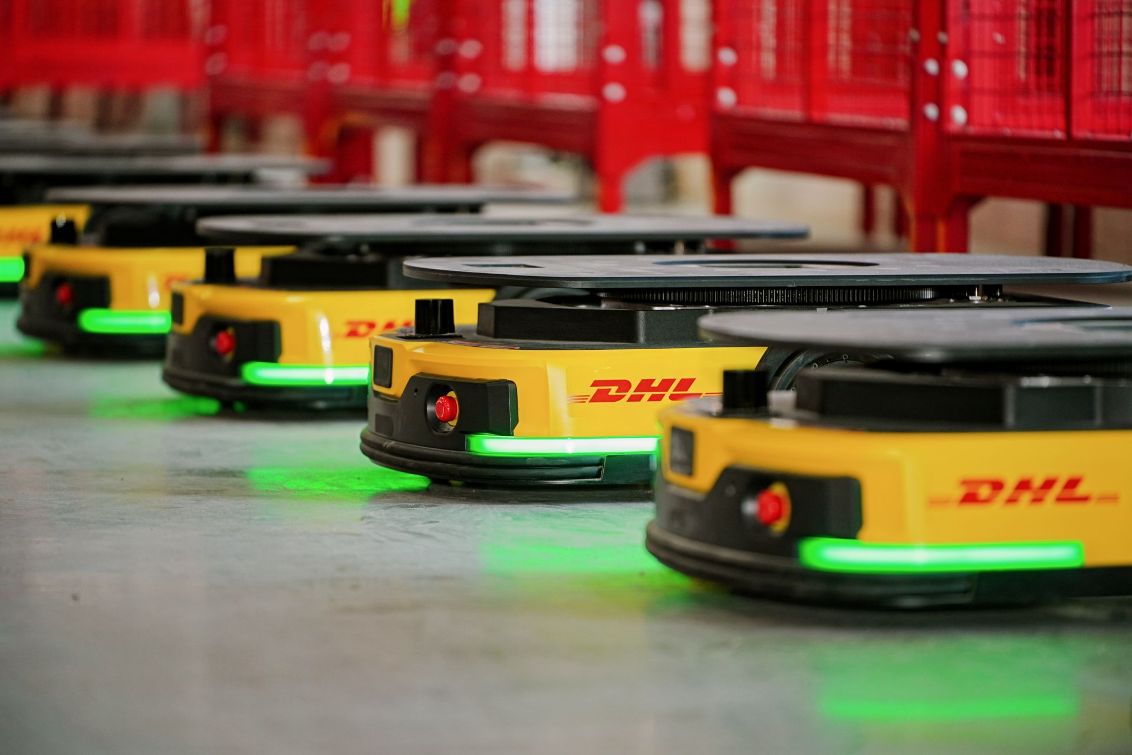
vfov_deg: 7.6
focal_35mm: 180
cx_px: 566
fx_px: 5660
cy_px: 378
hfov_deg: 11.4
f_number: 2.8
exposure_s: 1/100
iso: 400
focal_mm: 180
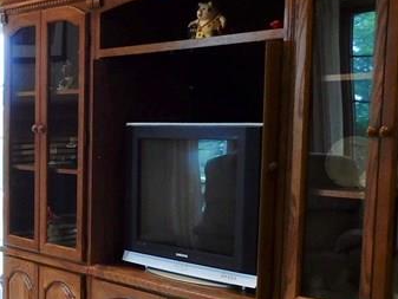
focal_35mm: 85
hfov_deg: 20.4
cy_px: 273
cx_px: -161
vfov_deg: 17.1
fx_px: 978
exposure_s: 1/30
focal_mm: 4.9
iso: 140
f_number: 3.2
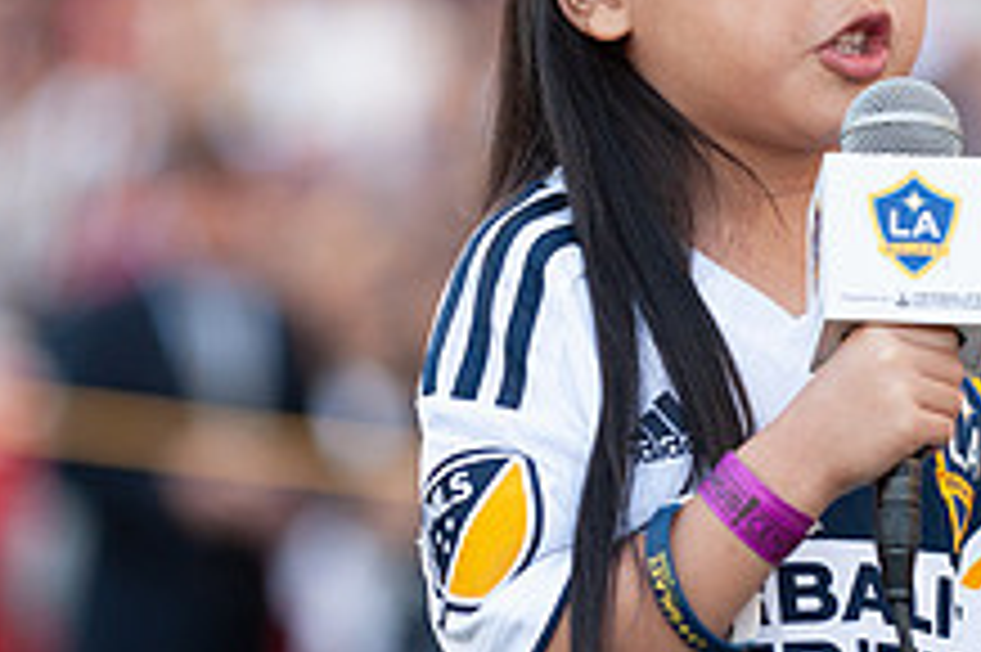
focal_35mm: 373
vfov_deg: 3.7
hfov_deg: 5.5
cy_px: 211
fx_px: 10156
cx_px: 706
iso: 800
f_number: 2.8
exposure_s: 1/1250
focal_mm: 140
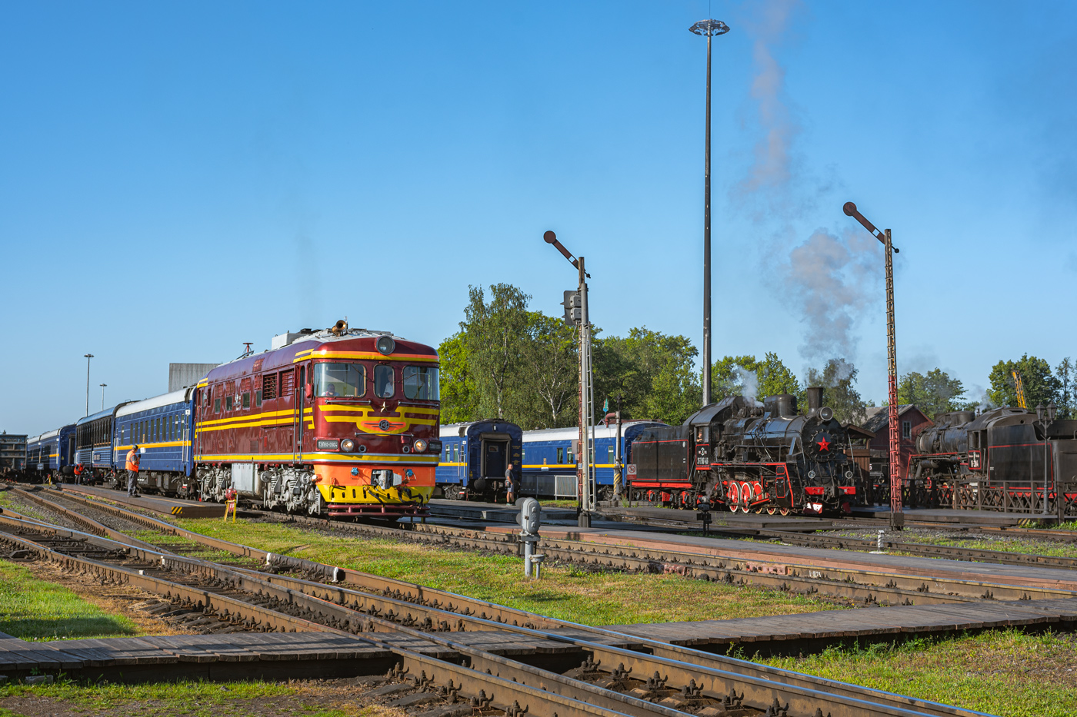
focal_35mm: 50
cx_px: 538
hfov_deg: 39.6
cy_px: 358
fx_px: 1496
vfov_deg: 27.0
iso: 125
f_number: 6.3
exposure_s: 1/400
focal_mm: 50
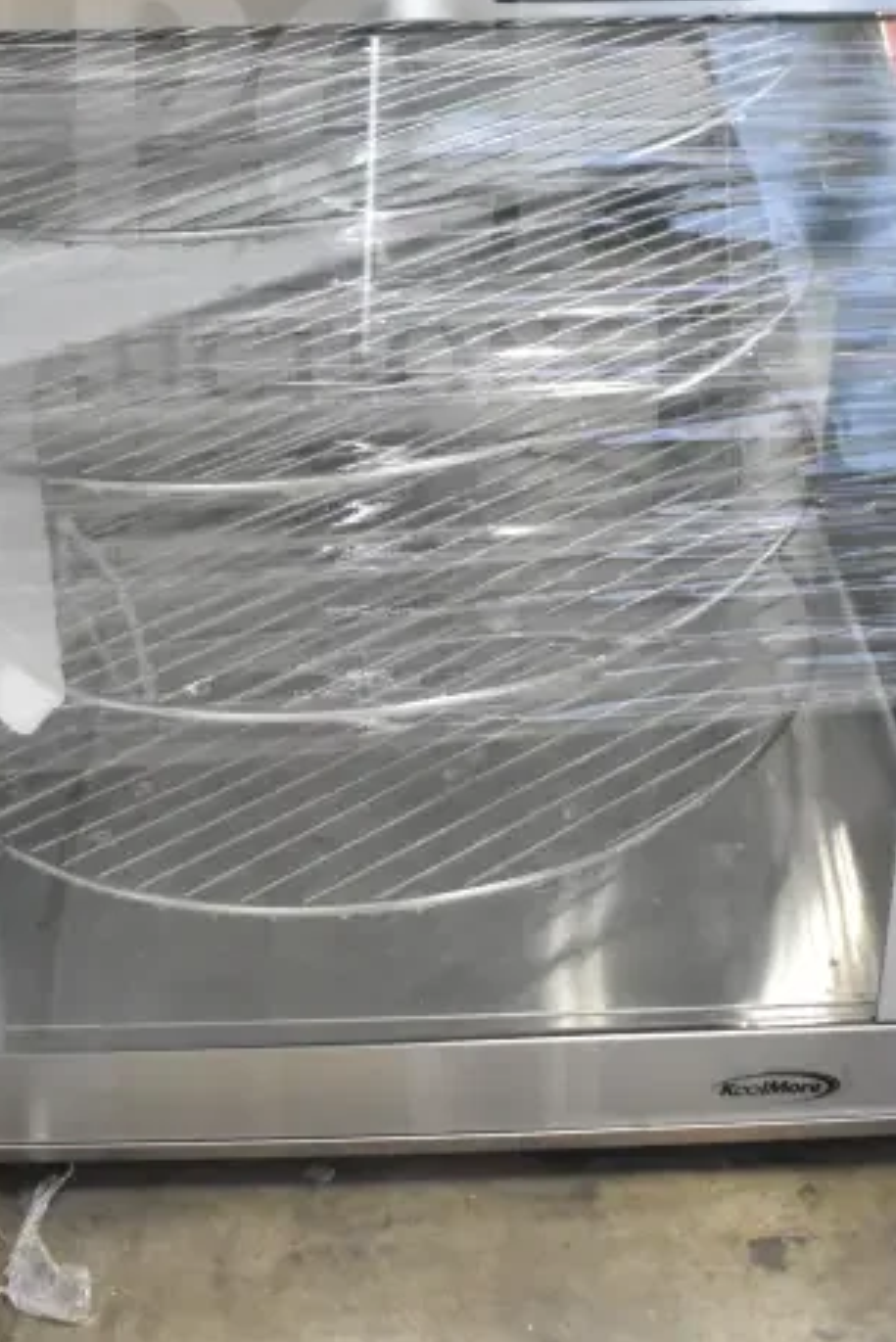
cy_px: 198
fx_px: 2238
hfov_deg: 22.6
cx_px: 326
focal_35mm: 60
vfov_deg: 32.1
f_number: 4.5
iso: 6400
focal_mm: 20
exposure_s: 1/80
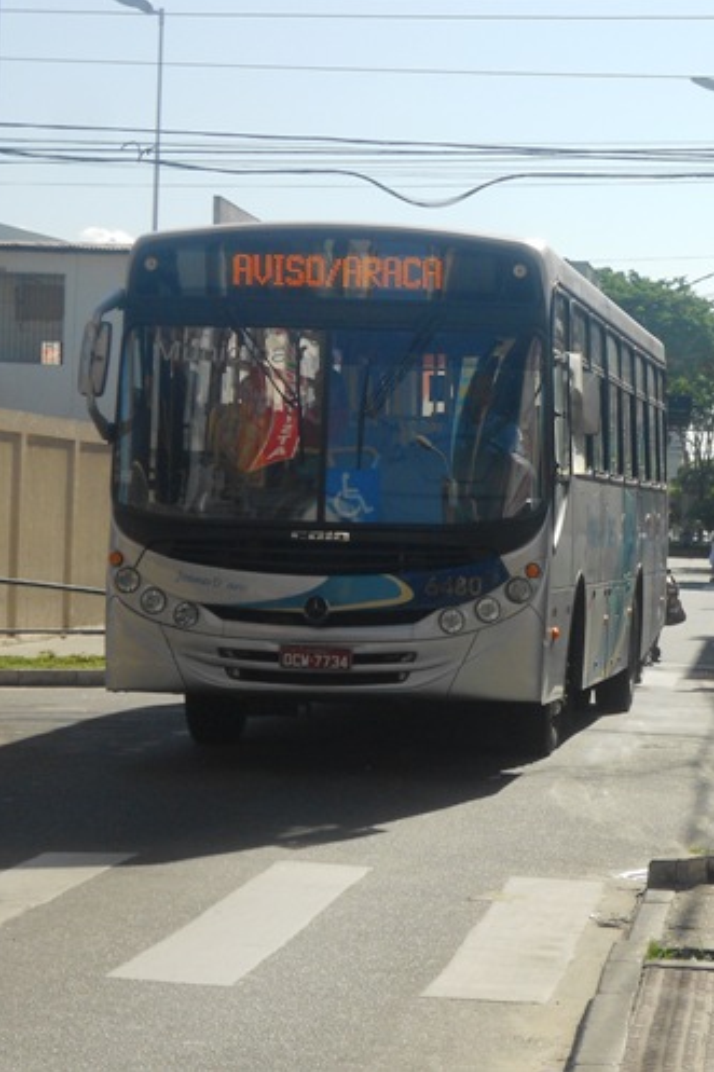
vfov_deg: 17.1
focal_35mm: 120
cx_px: 579
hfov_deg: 11.4
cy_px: 535
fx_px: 3572
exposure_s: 1/320
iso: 80
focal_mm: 15.4
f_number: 6.3
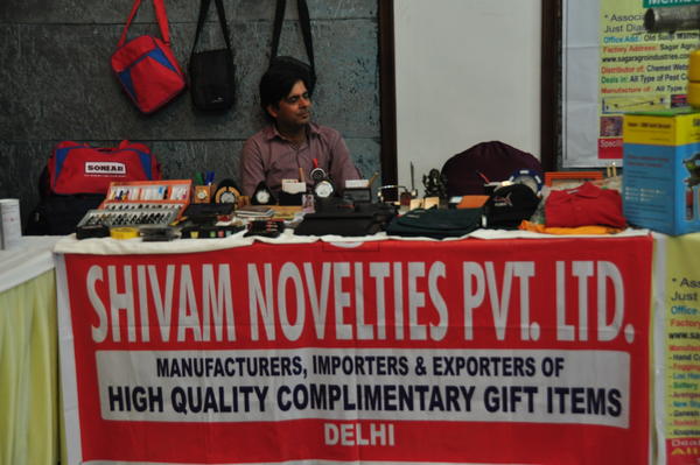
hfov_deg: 29.3
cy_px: 232
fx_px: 1341
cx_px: 350
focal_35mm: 69
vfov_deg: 19.7
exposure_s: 1/40
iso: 800
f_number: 4.5
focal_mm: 46
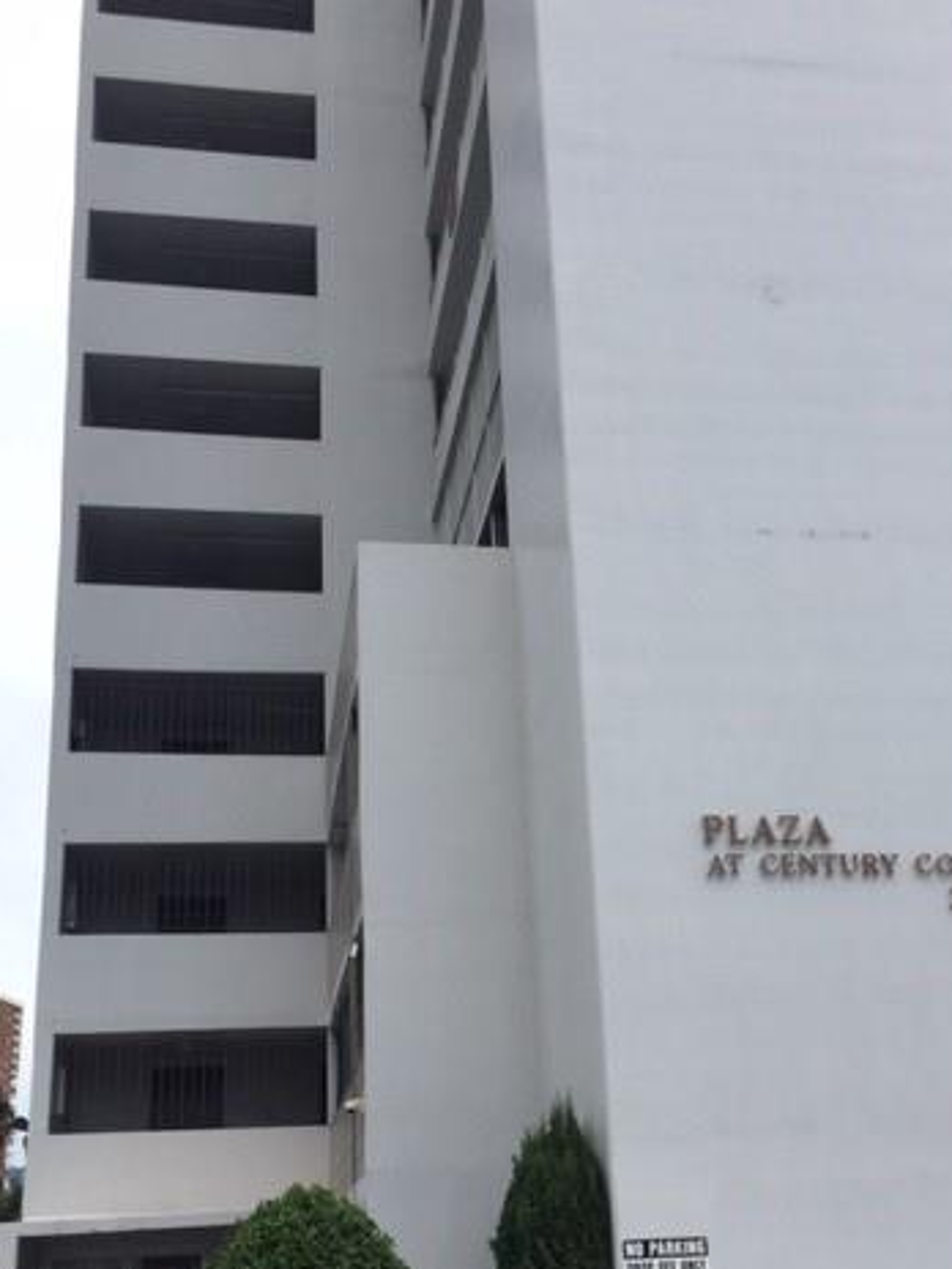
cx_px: 512
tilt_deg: +20.1
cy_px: 785
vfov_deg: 46.4
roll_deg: +0.7
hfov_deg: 35.9
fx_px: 1467
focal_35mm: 40
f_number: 2.2
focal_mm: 4.15
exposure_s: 1/2825
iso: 32
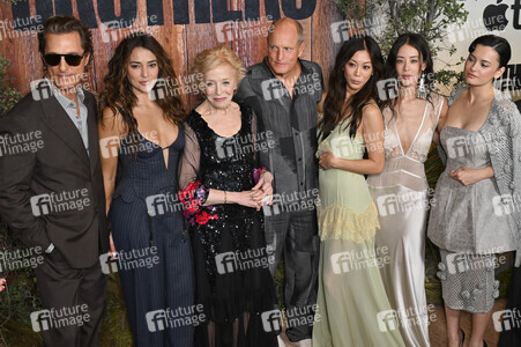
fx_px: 506
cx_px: 260
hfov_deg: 54.5
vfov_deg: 37.8
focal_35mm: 35
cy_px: 174
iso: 1000
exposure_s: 1/250
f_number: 6.3
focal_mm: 35
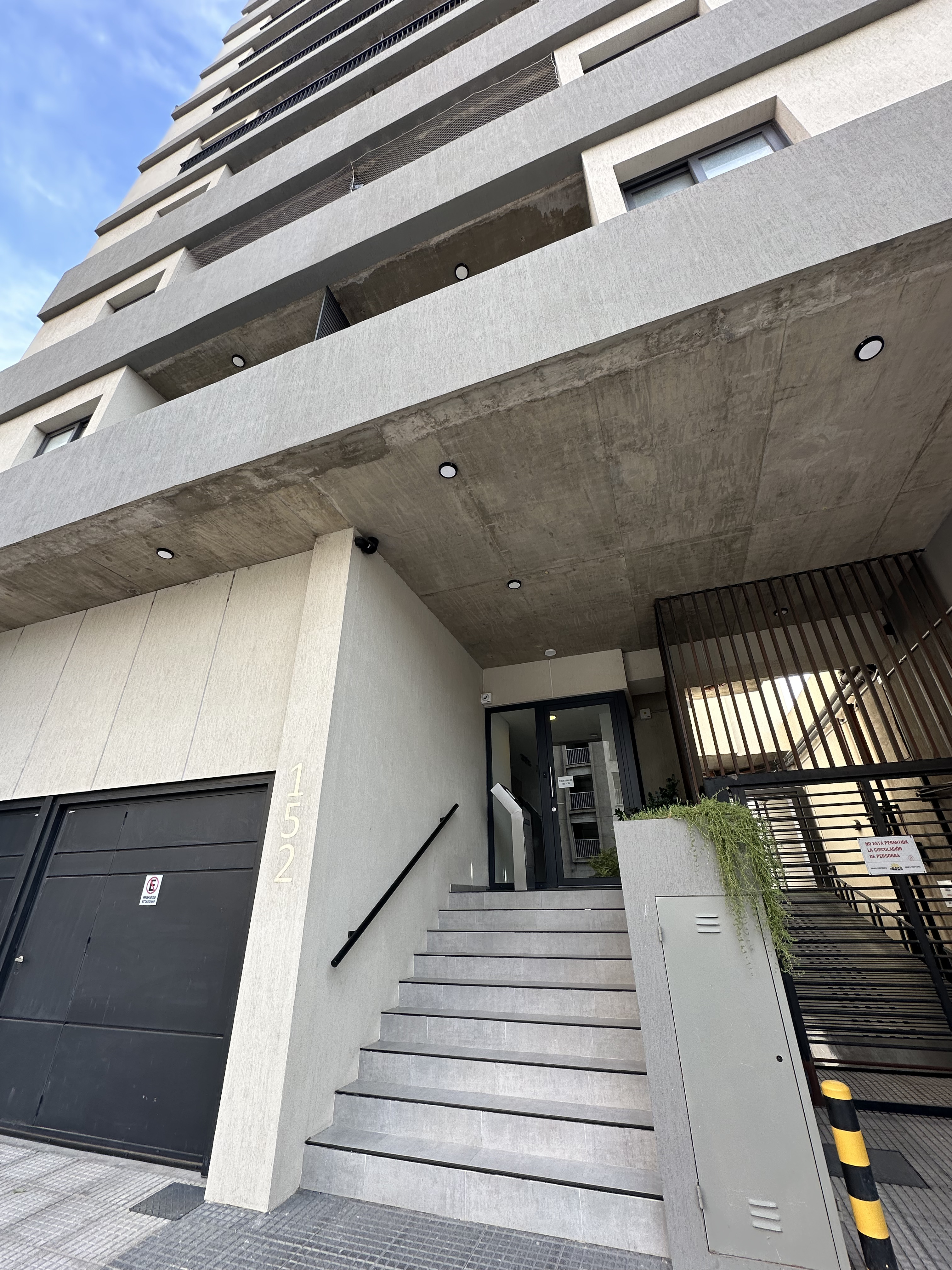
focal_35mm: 14
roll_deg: -0.2
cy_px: 635
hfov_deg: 85.7
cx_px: 476
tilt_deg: +28.4
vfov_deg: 102.1
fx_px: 513
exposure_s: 1/151
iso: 40
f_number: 2.2
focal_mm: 2.22
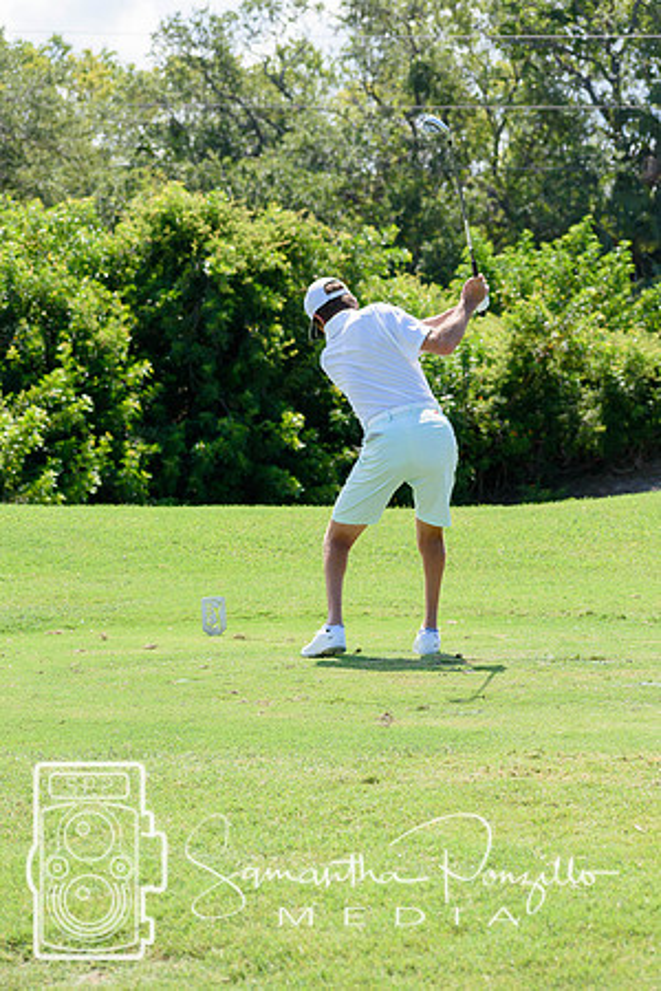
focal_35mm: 128
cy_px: 496
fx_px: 3511
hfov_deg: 10.8
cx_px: 330
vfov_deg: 16.1
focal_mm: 85
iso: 200
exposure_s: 1/800
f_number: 7.1
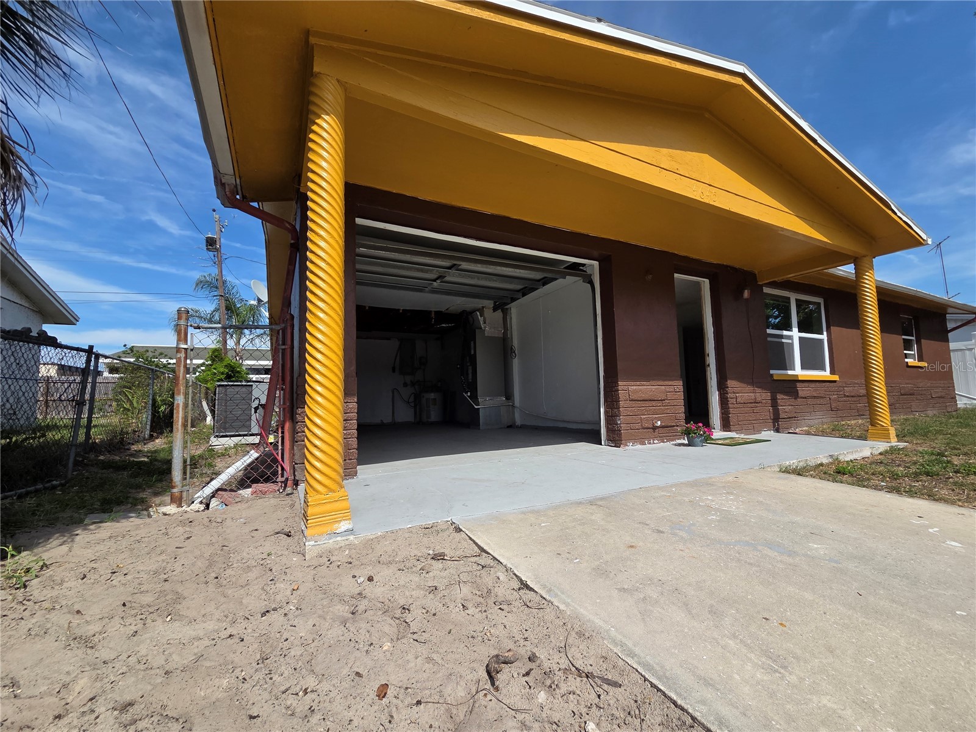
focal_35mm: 13
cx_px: 488
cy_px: 366
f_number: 2.2
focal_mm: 2.2
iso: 50
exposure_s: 1/2240
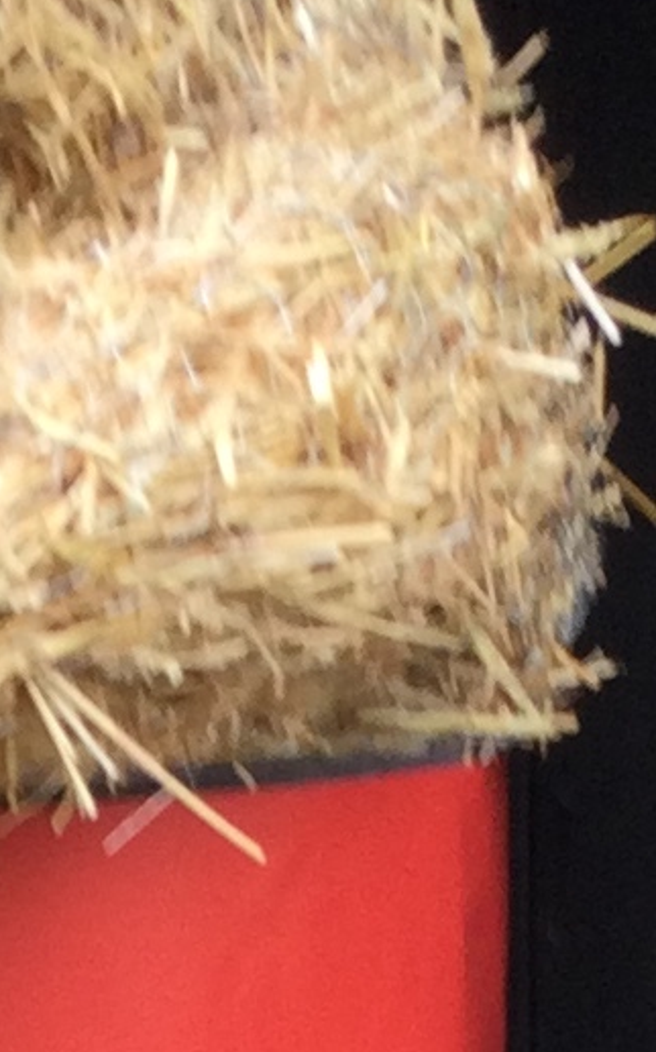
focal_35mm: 208
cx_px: -102
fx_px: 5956
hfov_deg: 6.3
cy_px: 1739
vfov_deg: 9.7
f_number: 2.4
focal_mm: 3.3
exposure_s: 1/100
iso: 25
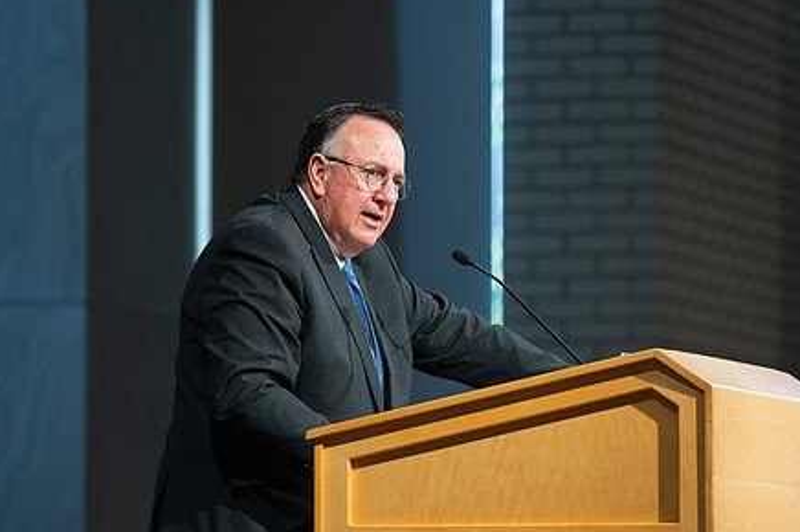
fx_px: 7150
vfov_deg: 4.3
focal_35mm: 322
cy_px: 343
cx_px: 453
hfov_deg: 6.4
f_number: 2.8
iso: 1000
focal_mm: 200
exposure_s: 1/200
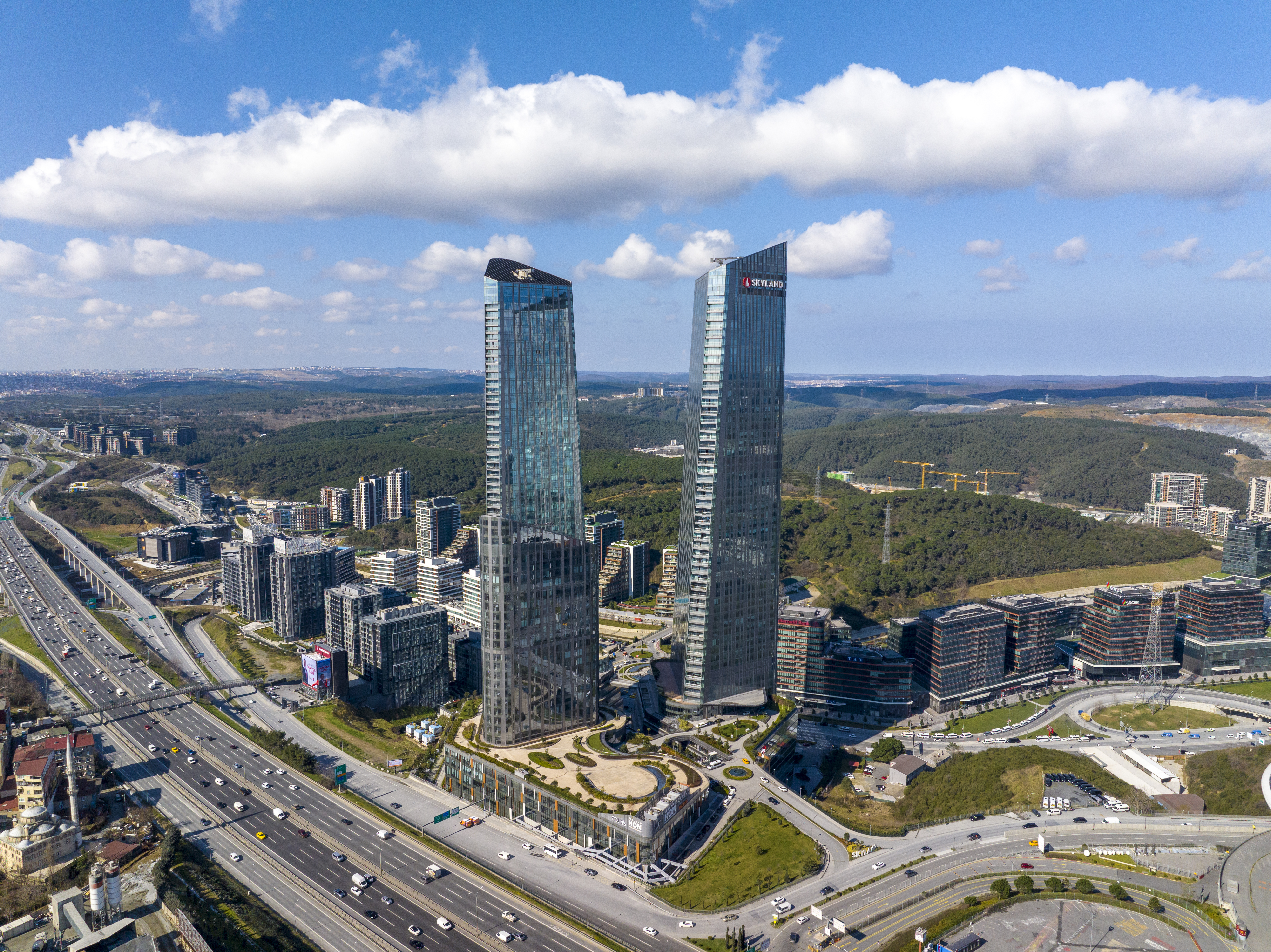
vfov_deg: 56.8
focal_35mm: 24
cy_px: 476
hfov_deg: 71.6
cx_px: 636
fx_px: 881
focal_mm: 12.29
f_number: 4
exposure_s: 1/200
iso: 200
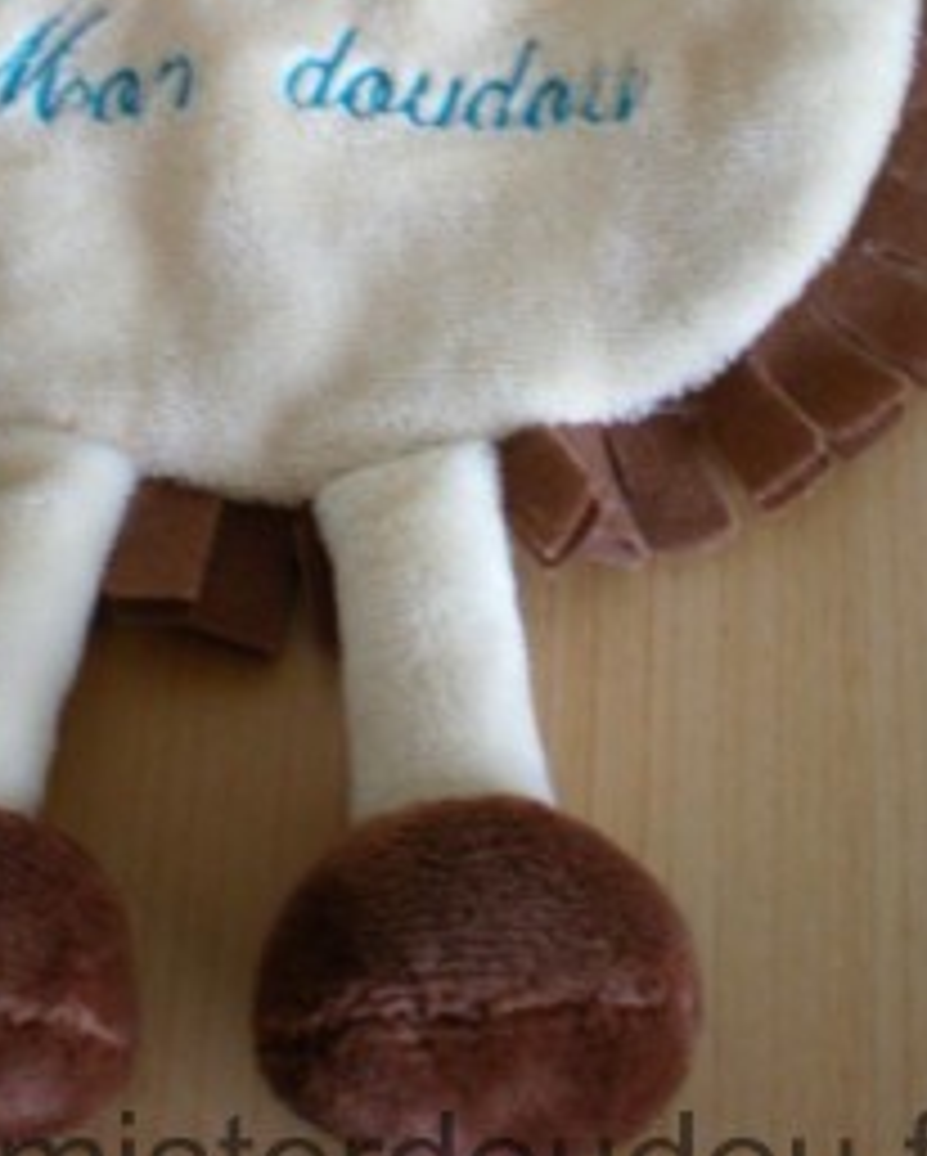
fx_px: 2569
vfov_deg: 24.5
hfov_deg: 20.4
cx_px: 310
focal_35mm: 75
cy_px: 85
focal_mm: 6.3
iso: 200
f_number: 3.1
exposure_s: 1/15.5
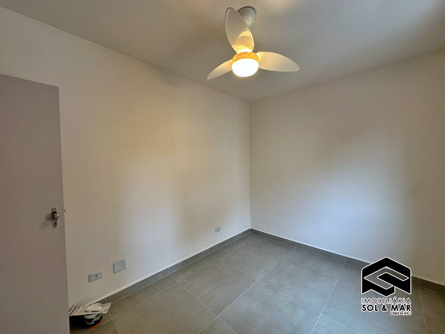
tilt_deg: -1.4
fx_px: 180
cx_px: 222
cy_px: 167
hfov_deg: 102.1
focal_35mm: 14
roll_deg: +0.5
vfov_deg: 85.7
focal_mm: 2.22
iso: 125
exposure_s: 1/120
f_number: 2.2
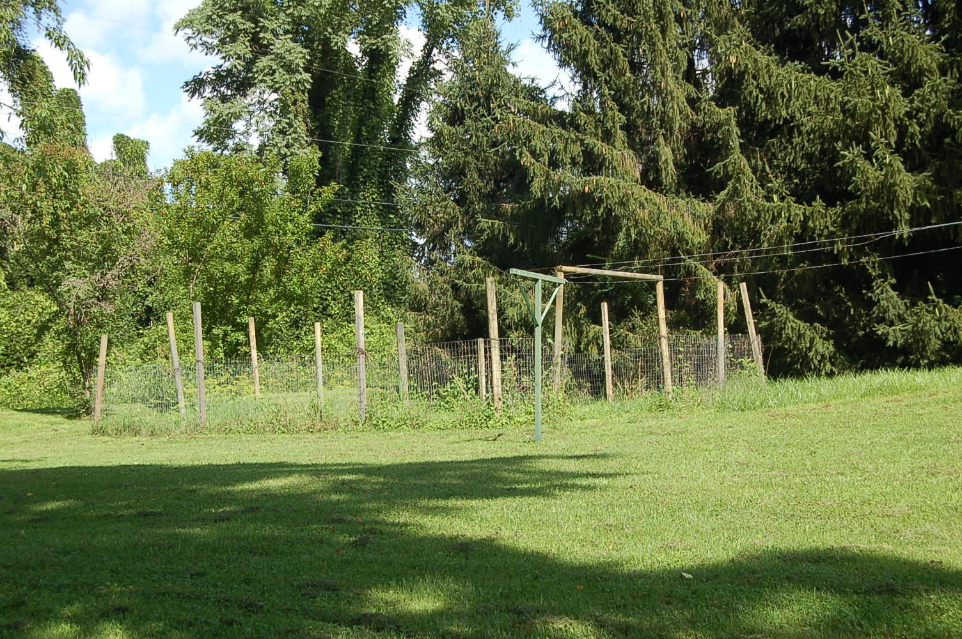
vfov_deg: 25.7
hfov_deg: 37.9
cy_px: 320
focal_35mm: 52
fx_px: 1402
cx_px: 481
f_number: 7.1
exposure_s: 1/200
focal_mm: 35
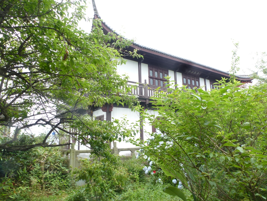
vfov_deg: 56.8
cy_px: 100
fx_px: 185
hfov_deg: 71.6
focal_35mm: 24
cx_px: 134
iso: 100
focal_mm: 4.3
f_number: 4
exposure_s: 1/125
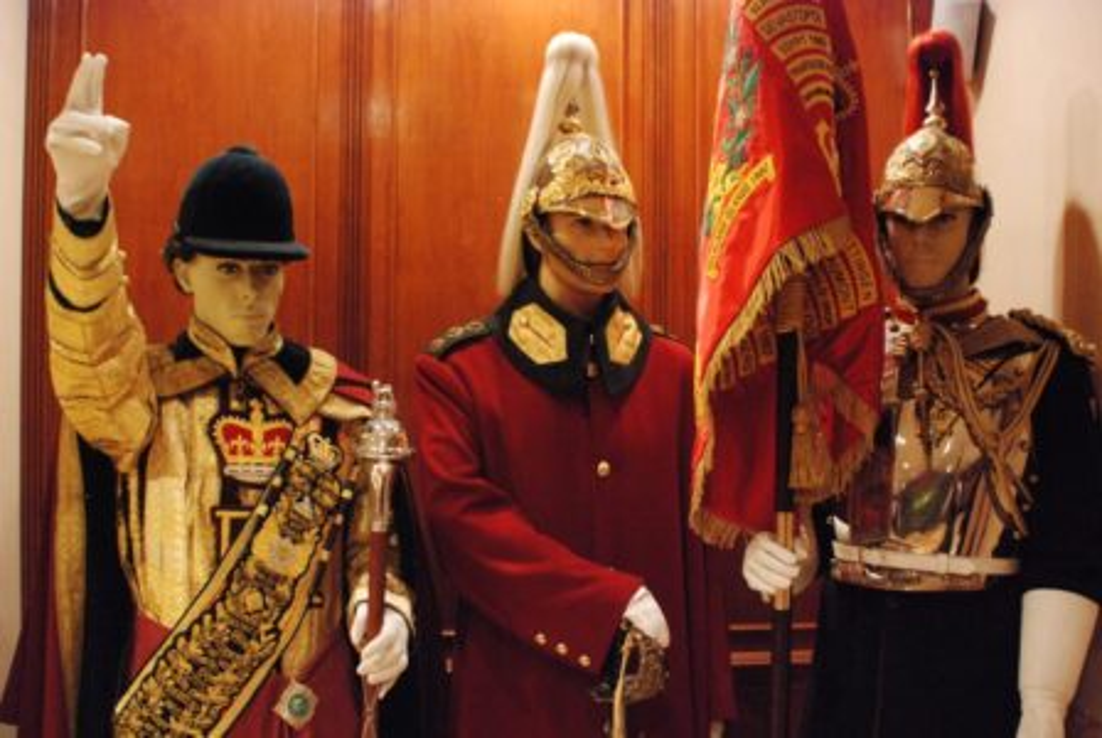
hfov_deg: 46.3
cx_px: 551
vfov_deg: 32.0
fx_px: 1287
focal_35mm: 42
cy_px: 369
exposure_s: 1/25
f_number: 3.5
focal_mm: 28
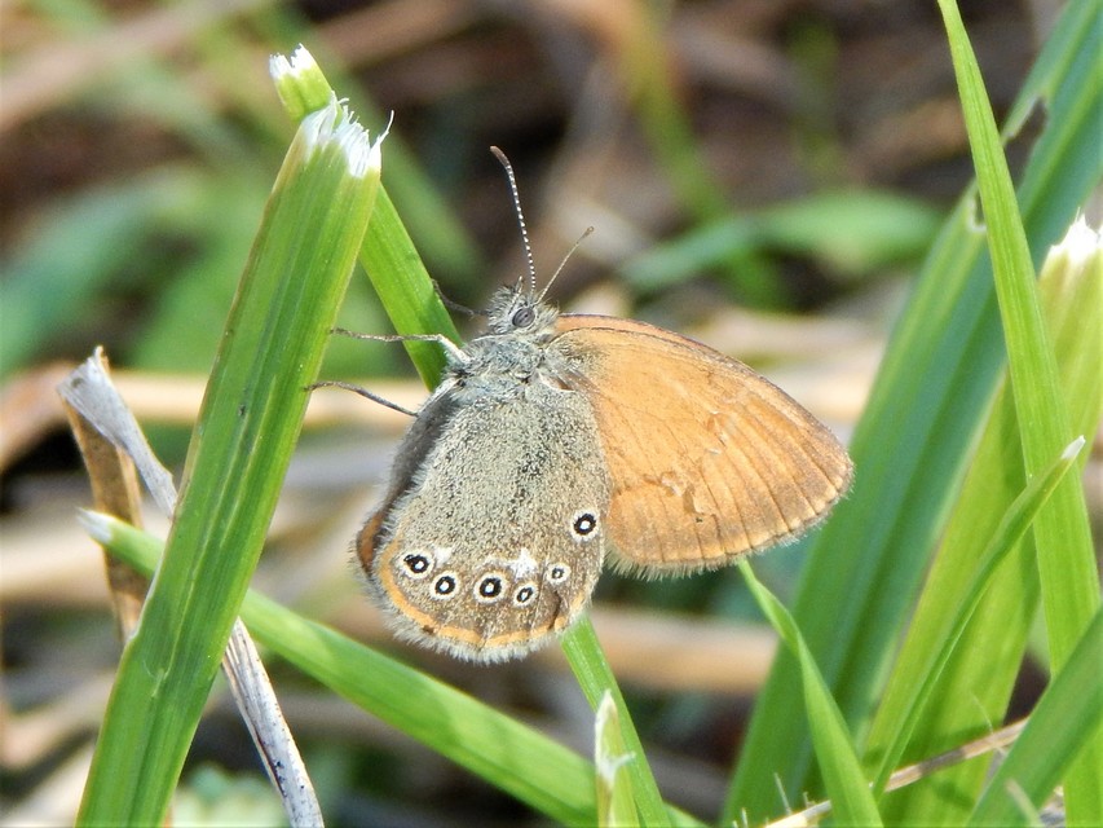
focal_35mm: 250
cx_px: 552
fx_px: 7967
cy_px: 414
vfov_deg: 5.9
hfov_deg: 7.9
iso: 220
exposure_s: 1/250
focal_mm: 44.9
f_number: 5.6
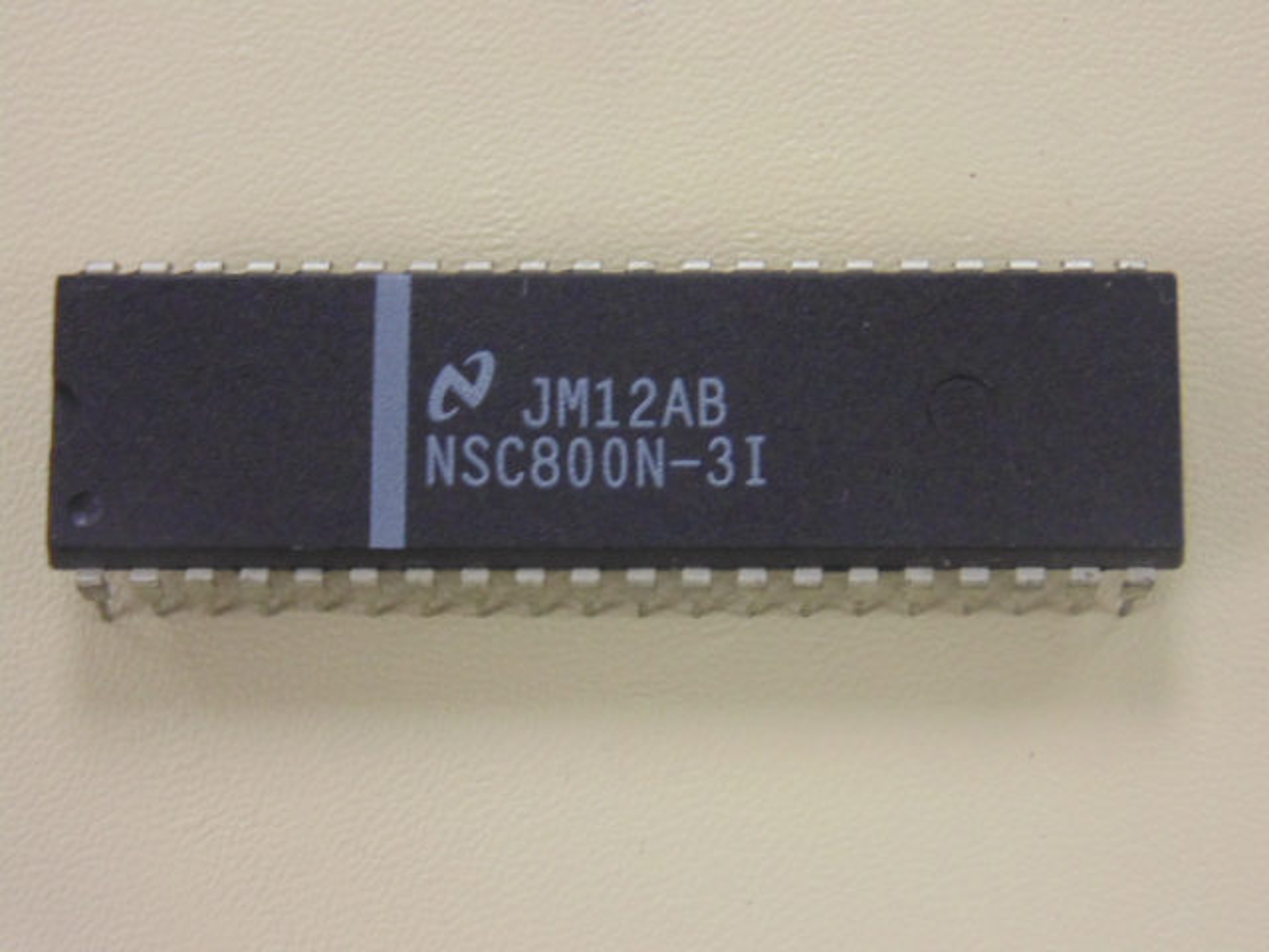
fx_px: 3593
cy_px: 476
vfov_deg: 15.1
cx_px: 634
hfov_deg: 20.0
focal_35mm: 98
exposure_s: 1/30
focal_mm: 17.5
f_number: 4.6
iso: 400
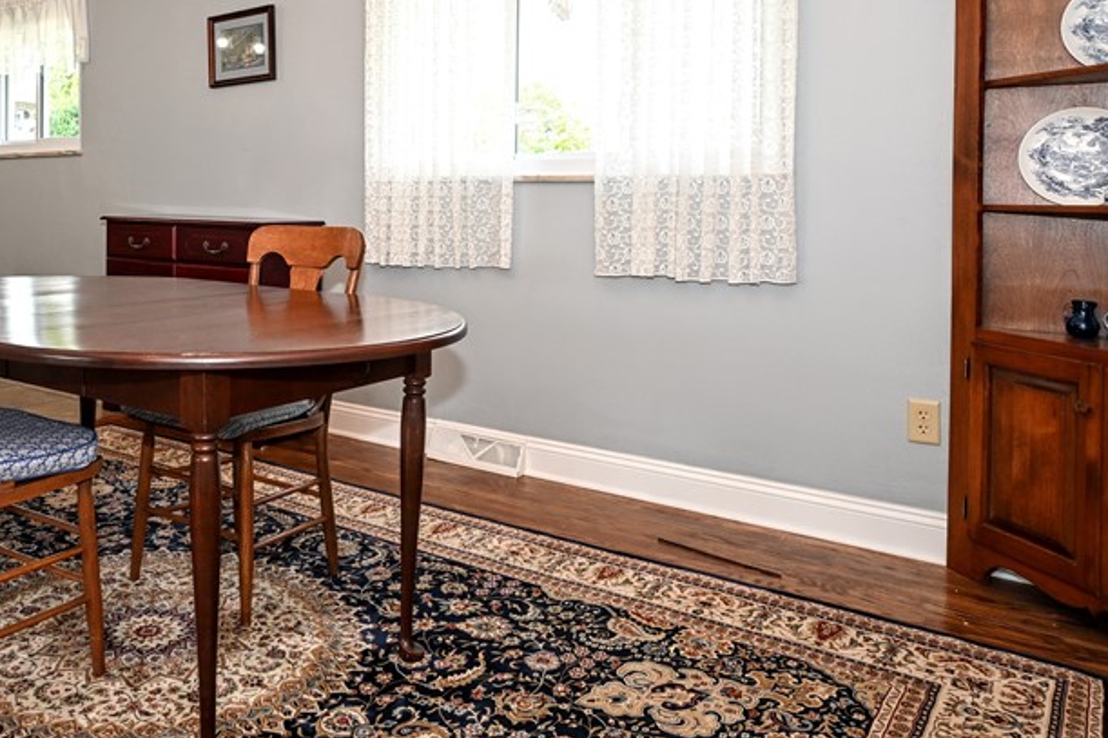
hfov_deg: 56.3
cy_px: 207
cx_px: 299
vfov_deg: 40.2
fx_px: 985
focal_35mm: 32
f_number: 4
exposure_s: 1/60
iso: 320
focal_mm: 12
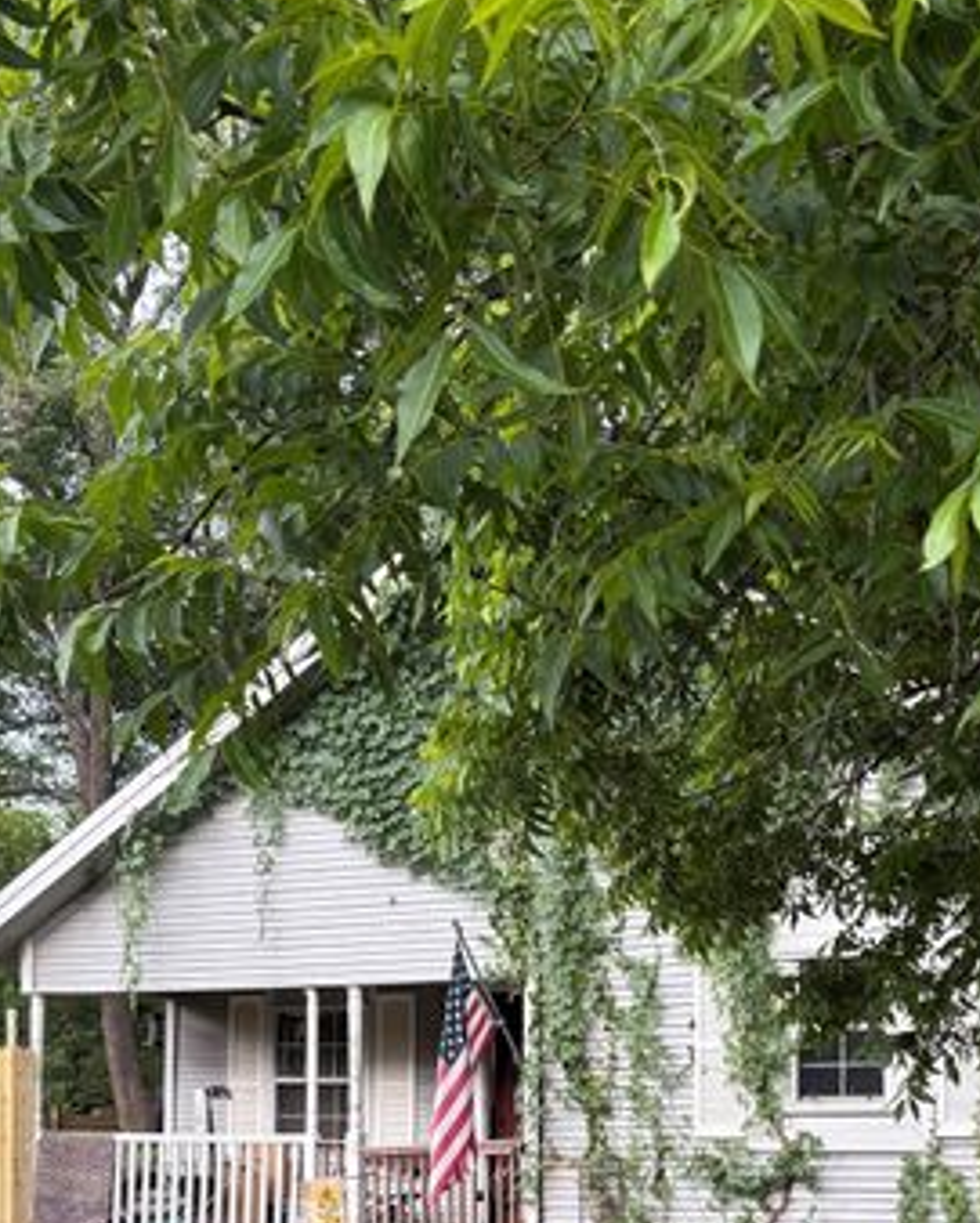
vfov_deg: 35.2
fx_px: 1810
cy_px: 1091
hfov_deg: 30.3
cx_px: 550
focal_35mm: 50
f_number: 1.6
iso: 40
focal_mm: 5.96
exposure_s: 1/122
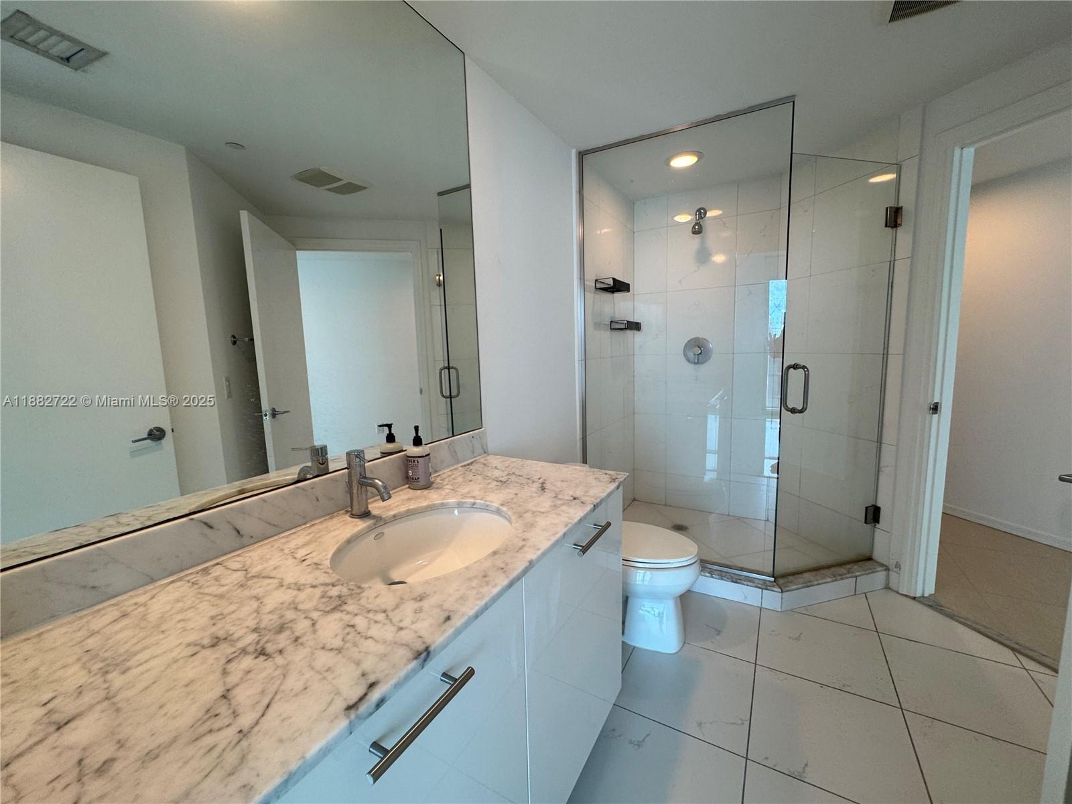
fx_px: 434
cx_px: 536
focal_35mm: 14
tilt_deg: -7.6
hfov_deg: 102.1
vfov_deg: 85.7
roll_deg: +2.2
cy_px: 402
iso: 125
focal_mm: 2.22
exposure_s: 1/120
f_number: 2.2
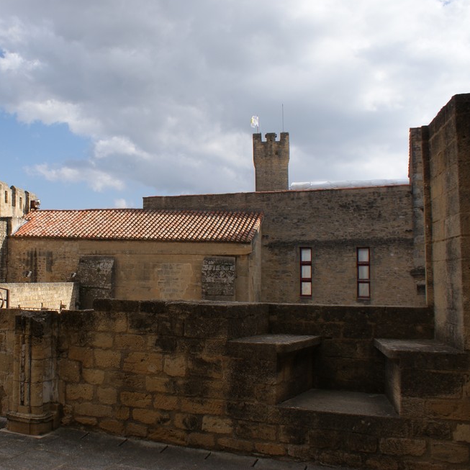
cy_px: 225
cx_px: 123
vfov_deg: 46.0
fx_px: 553
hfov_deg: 44.6
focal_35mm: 36
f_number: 10
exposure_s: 1/200
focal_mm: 18
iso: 100
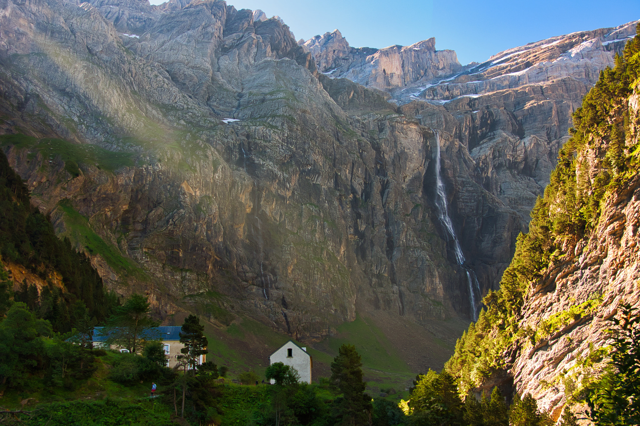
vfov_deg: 33.0
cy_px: 213
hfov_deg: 48.0
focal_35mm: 40
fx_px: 720
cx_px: 320
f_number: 5.6
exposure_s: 1/125
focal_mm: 27
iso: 200
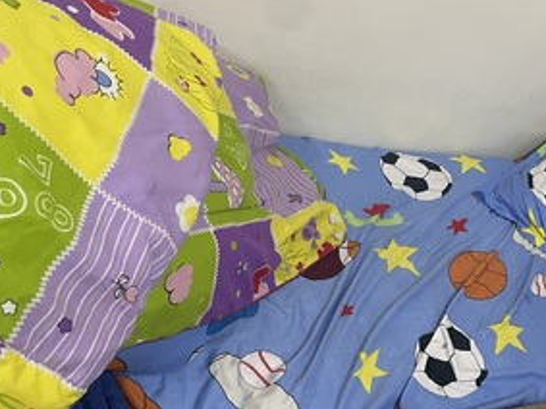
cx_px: 418
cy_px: 184
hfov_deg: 43.2
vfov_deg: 34.3
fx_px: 662
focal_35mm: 42
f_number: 1.6
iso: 250
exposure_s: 1/60
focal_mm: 4.2
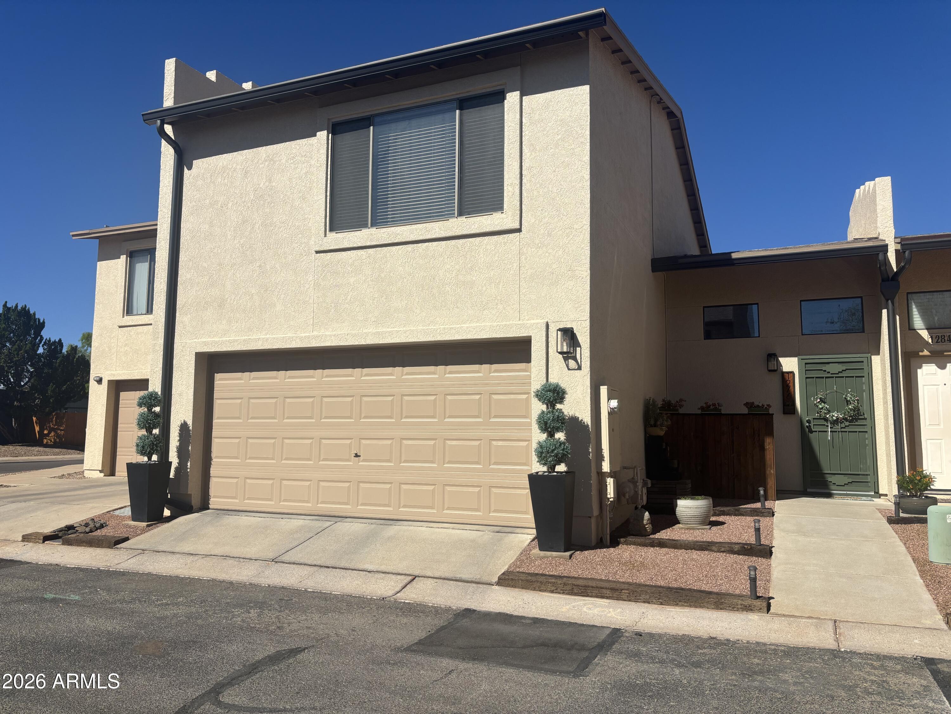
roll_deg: -0.5
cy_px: 357
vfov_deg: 53.1
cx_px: 476
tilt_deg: +6.9
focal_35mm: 26
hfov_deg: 67.3
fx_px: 714
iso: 50
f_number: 1.6
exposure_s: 1/5952
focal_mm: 5.96
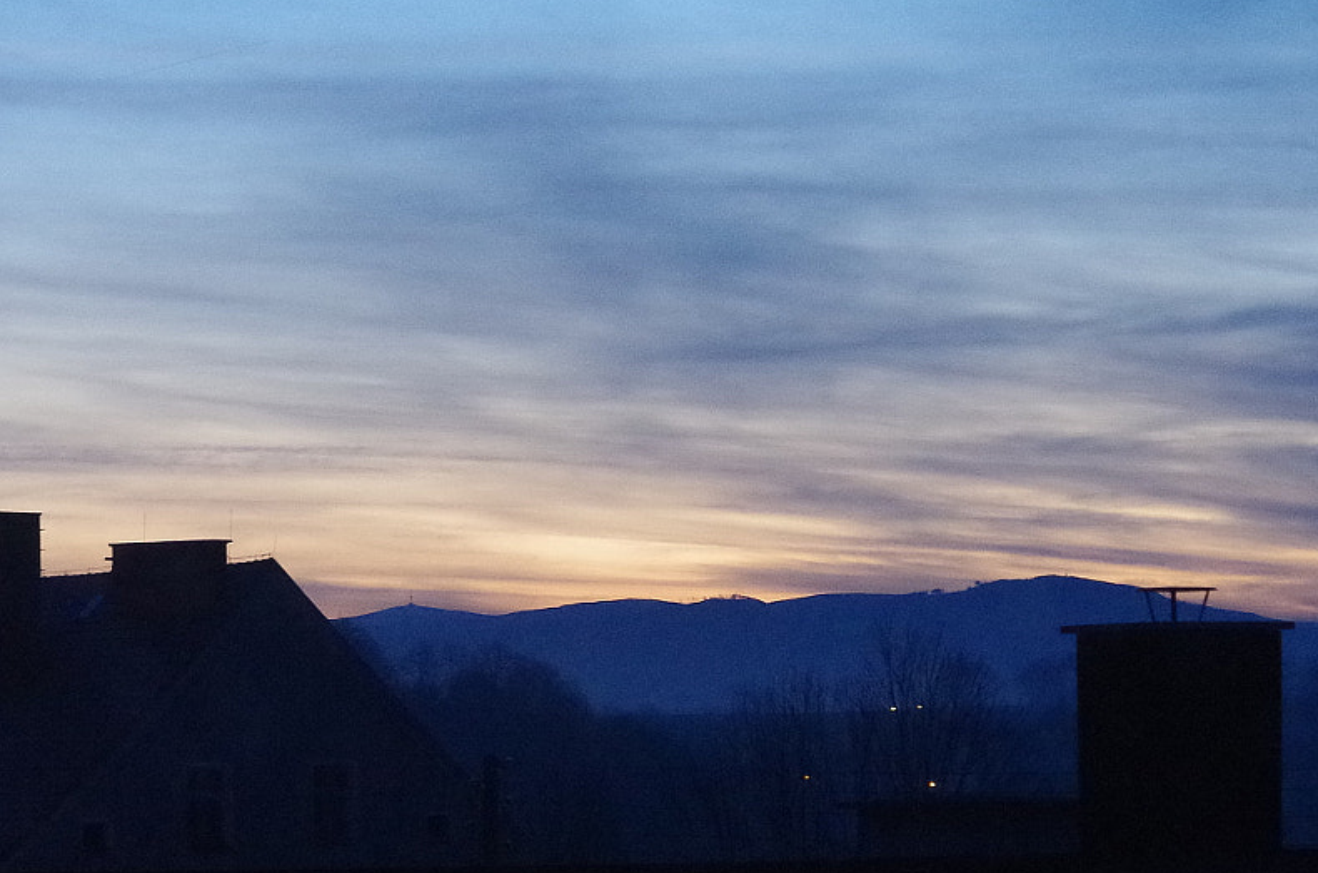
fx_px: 5845
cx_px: 574
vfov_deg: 8.5
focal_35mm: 160
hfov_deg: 12.9
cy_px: 578
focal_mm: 53
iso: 3200
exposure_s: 1/30
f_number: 5
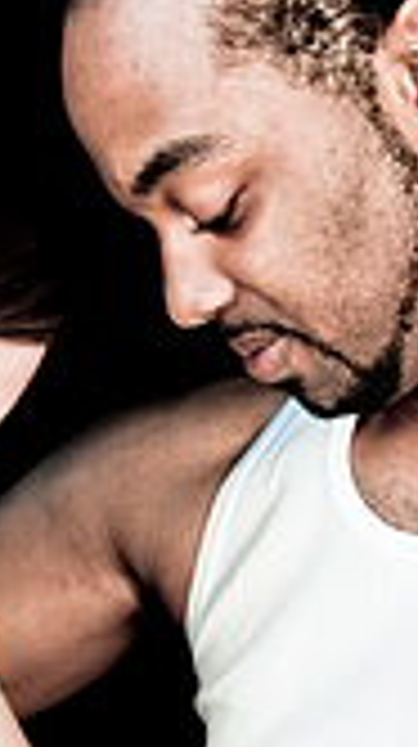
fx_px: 2016
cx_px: 61
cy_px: 788
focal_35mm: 102
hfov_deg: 11.8
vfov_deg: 20.2
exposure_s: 1/50
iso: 200
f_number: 2.8
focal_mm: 24
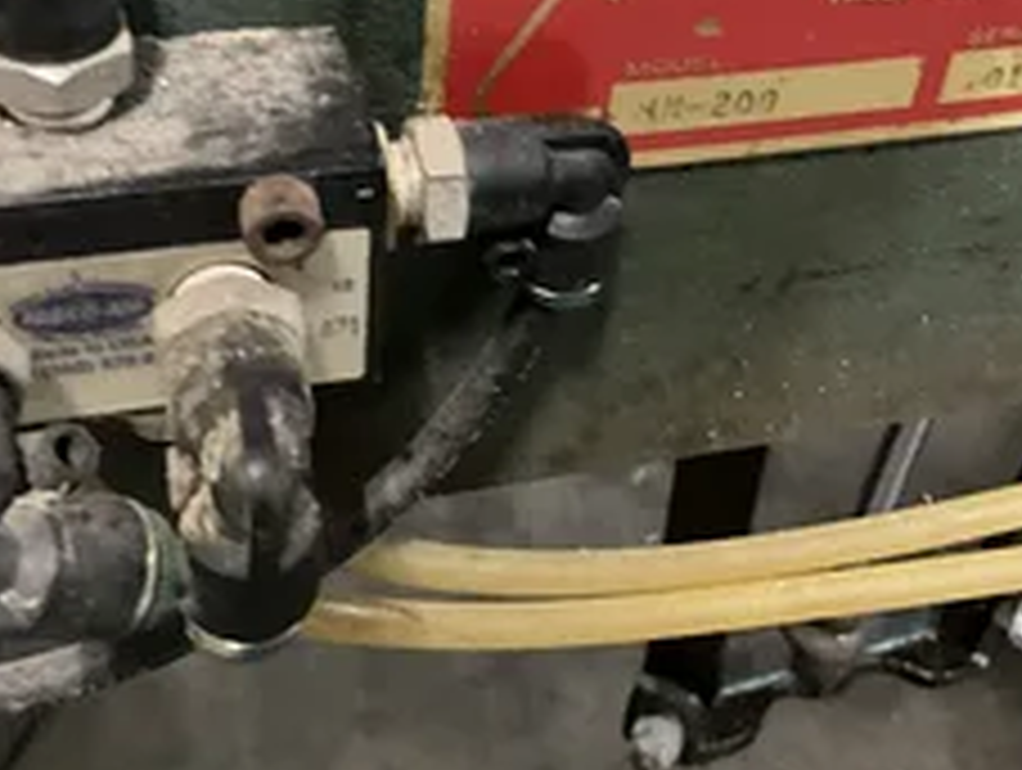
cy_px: 230
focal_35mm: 51
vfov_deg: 28.4
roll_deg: -8.5
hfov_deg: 37.4
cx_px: 549
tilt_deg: -43.0
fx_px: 1508
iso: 640
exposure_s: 1/25
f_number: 1.8
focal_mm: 3
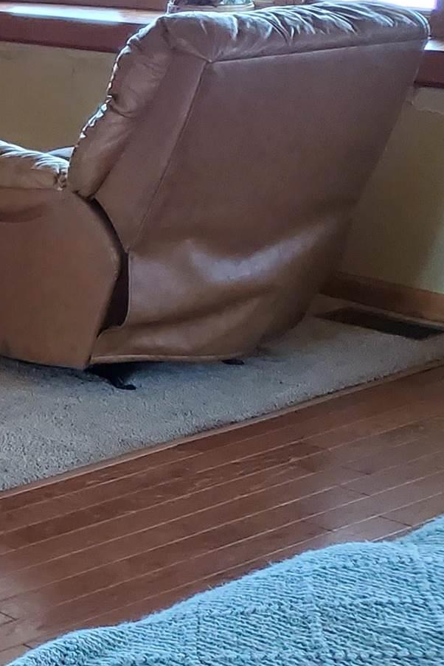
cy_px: 311
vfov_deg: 22.1
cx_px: -525
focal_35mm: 92
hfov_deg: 12.5
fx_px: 1702
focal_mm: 4.3
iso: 500
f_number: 1.5
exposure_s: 1/30
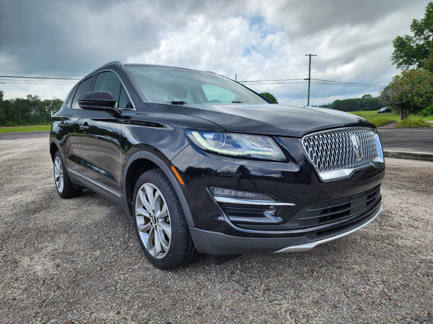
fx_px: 288
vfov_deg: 58.9
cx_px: 216
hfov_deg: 73.9
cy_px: 162
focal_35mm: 23
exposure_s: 1/814
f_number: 1.8
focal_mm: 6.4
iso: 12
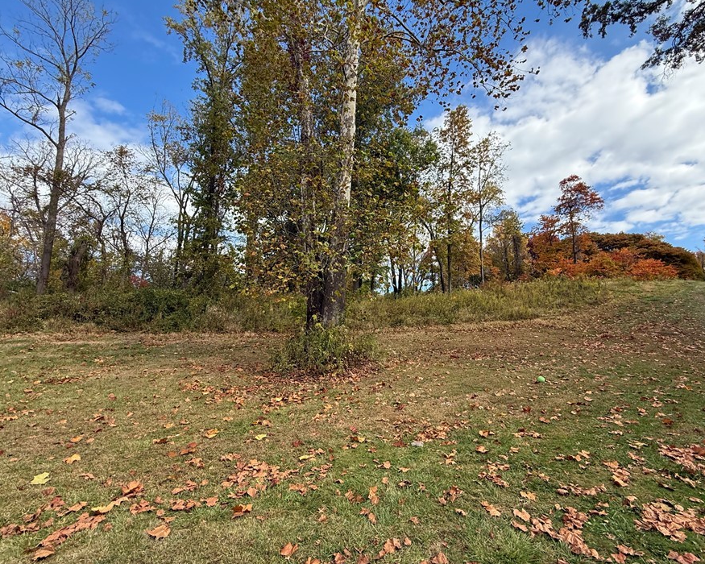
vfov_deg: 80.3
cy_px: 293
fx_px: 334
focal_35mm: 16
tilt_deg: +9.4
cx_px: 372
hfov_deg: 93.0
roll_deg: -1.1
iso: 64
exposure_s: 1/789
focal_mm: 2.22
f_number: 2.2
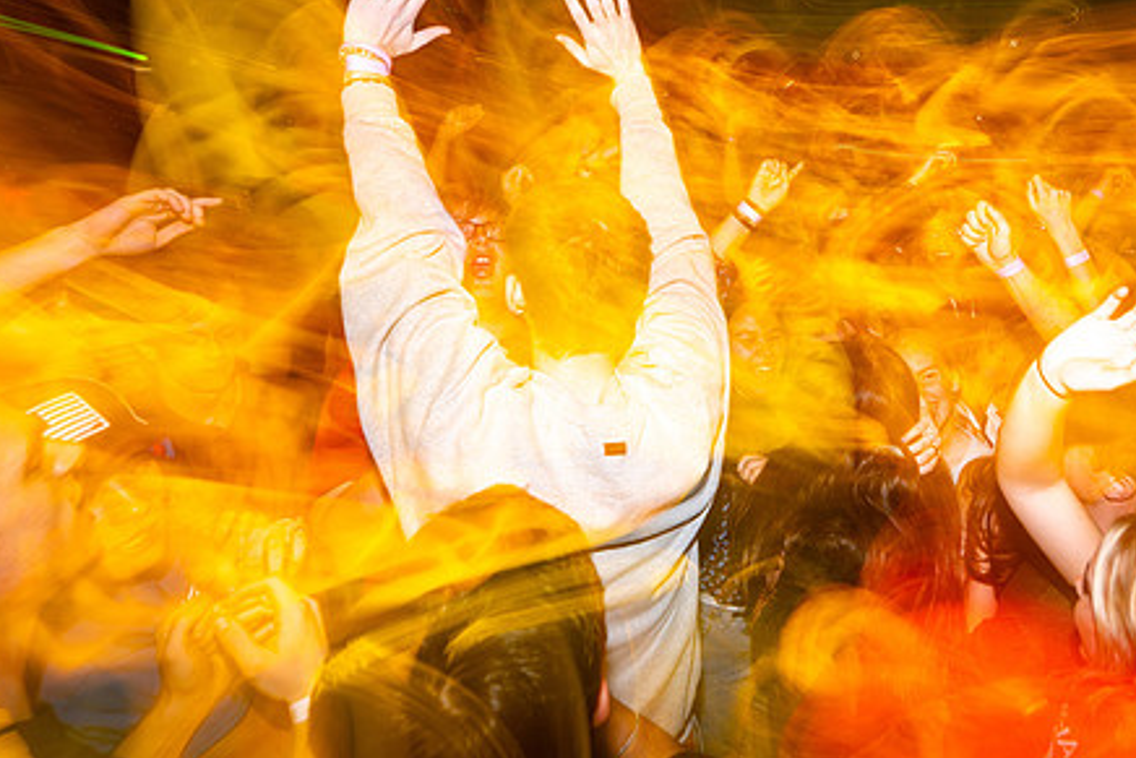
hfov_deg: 75.8
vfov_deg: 56.4
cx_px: 768
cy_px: 274
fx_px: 694
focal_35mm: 22
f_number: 5
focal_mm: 14.5
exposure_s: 1/2.5
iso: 640
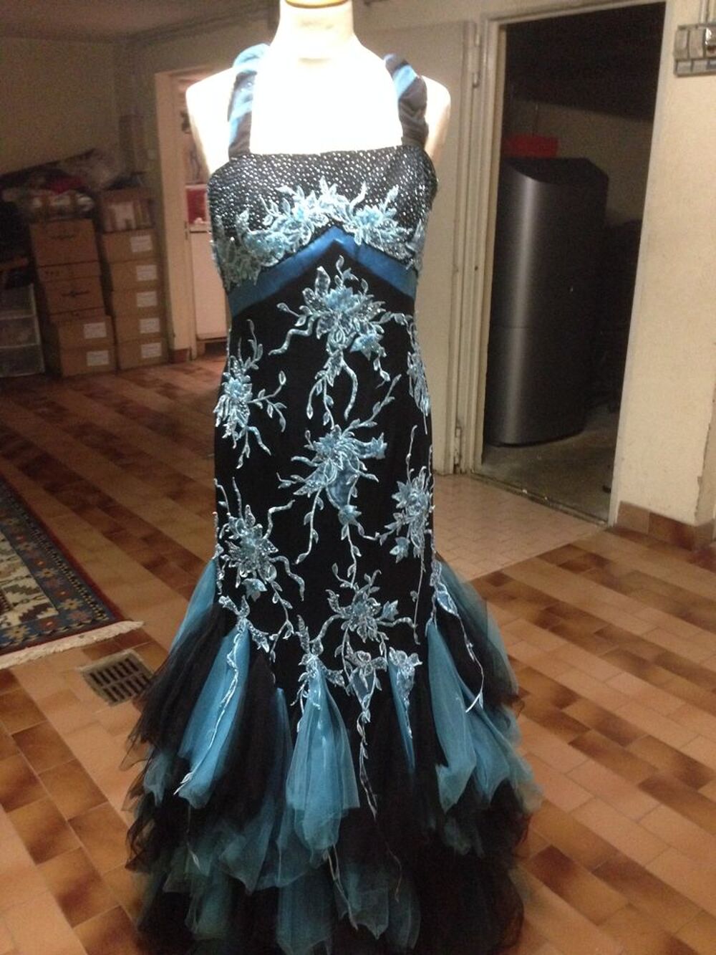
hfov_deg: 43.0
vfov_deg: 55.3
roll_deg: -0.6
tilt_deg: -17.5
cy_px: 478
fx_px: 910
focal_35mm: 33
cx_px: 358
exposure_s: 1/15
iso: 500
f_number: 2.4
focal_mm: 4.12
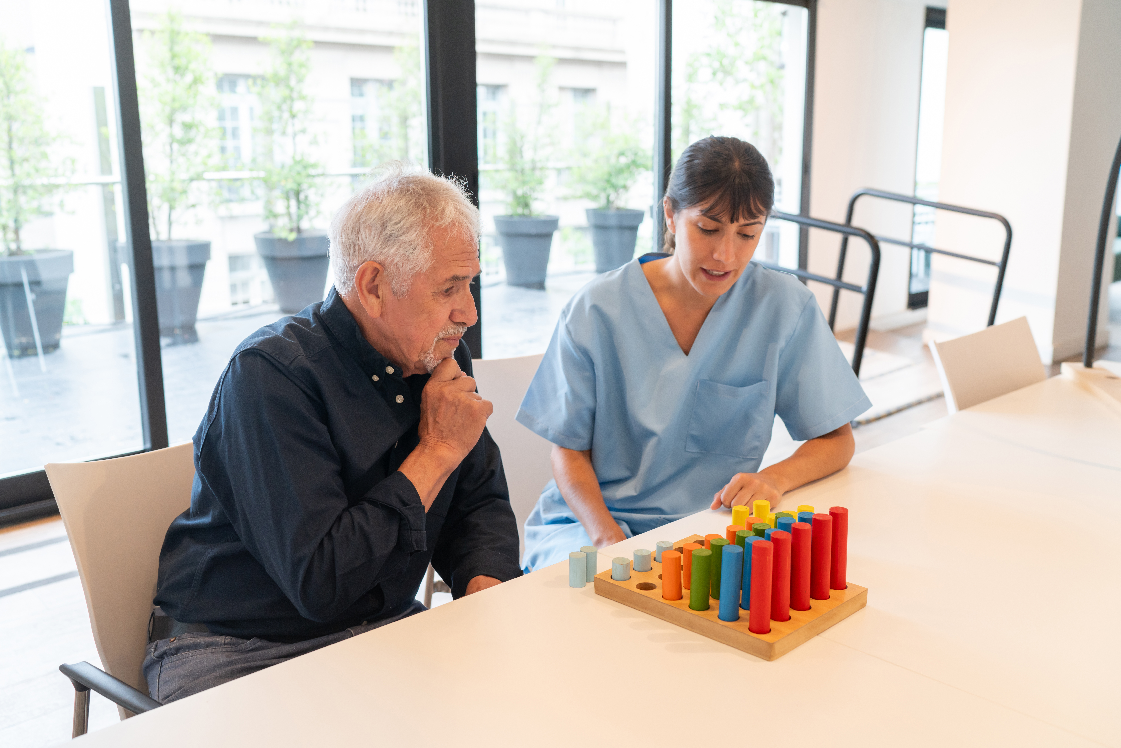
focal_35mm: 35
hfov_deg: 54.4
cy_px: 374
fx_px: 1090
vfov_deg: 37.9
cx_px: 560
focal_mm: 35
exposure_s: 1/100
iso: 640
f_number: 3.5
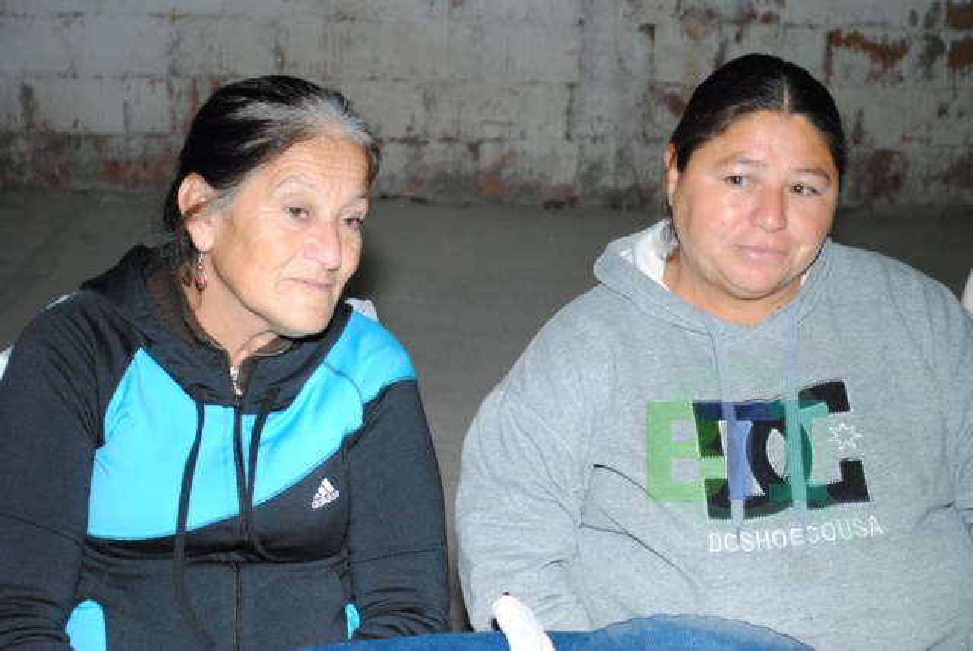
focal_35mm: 68
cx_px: 486
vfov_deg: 20.2
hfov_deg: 29.8
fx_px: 1826
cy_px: 326
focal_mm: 45
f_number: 5.3
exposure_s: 1/60
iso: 800
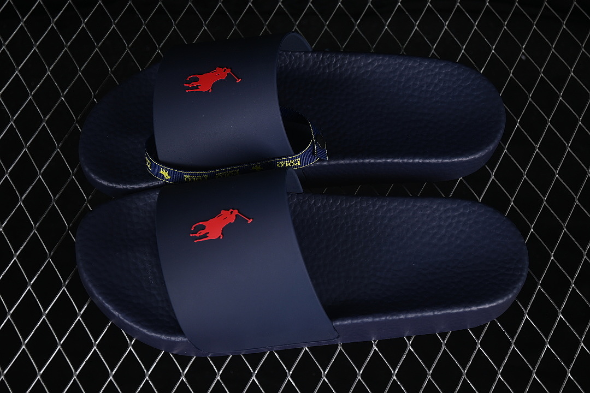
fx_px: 1229
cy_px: 196
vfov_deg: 18.2
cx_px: 295
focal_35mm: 75
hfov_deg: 27.0
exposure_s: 1/60
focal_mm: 50
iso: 160
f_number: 6.3
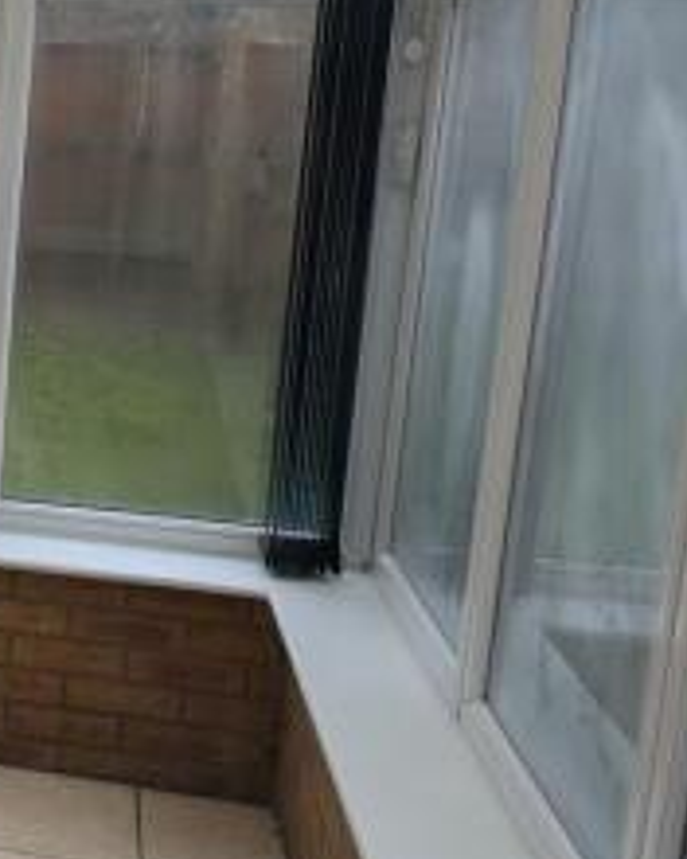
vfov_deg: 30.4
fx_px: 1576
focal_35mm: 62
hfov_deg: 20.1
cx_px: -425
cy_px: 334
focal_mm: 6.81
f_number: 1.85
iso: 41
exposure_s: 1/92.9
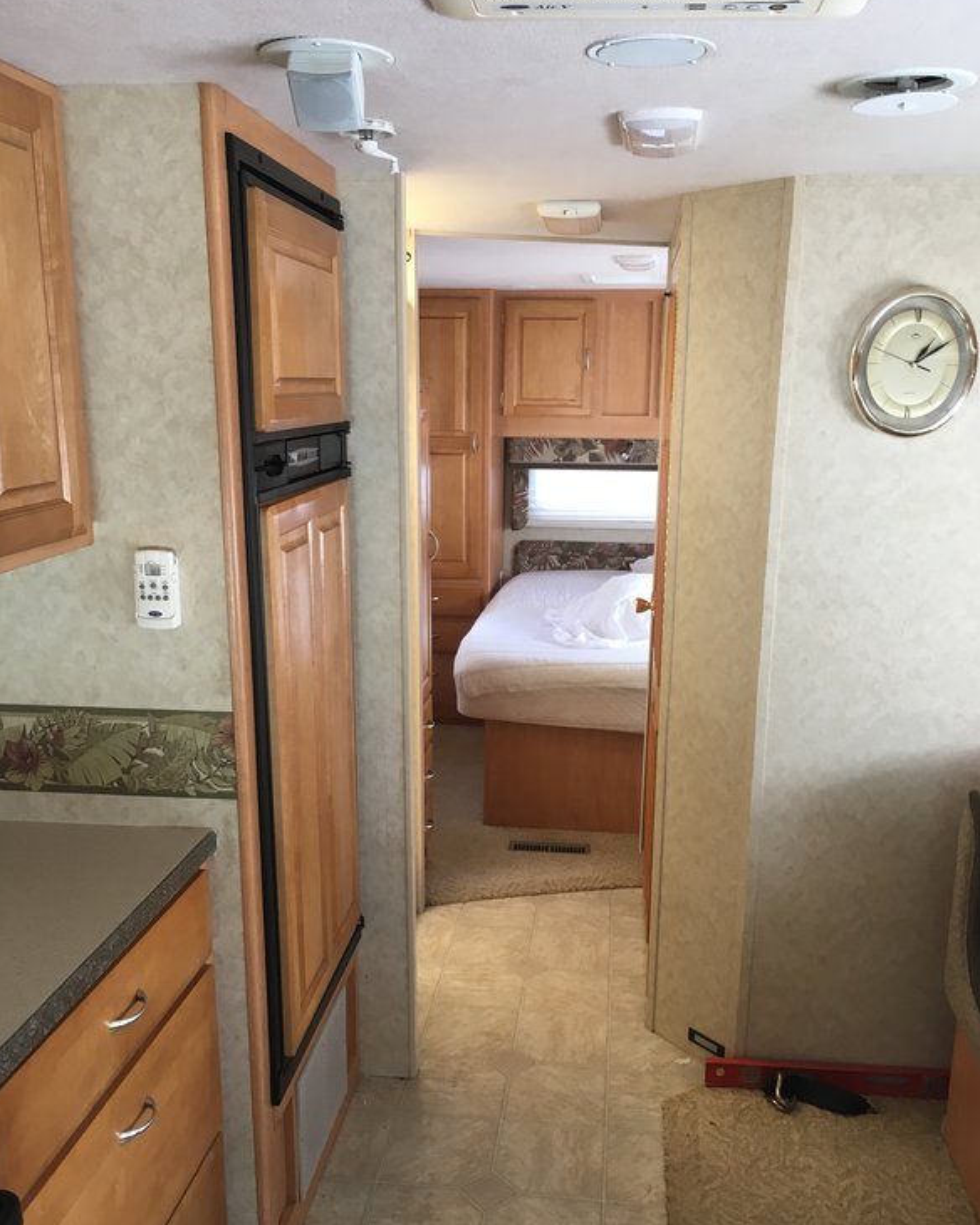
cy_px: 648
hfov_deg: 47.1
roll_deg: -0.4
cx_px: 490
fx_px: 1124
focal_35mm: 31
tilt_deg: -12.3
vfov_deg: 57.1
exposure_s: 1/30
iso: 50
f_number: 2.2
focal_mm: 4.15
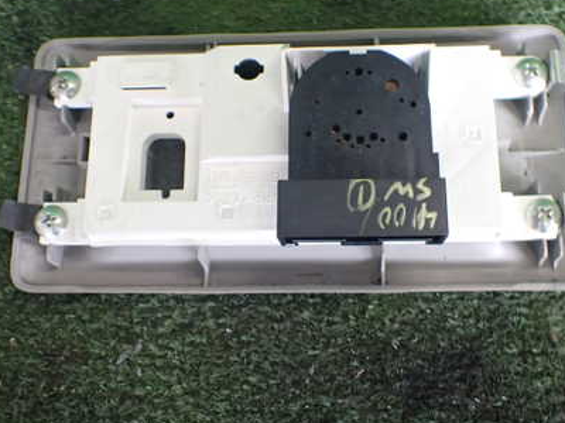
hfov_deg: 42.1
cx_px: 295
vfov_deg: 32.0
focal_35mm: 45
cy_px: 149
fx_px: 734
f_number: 2.3
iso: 500
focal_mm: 5.4
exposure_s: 1/125
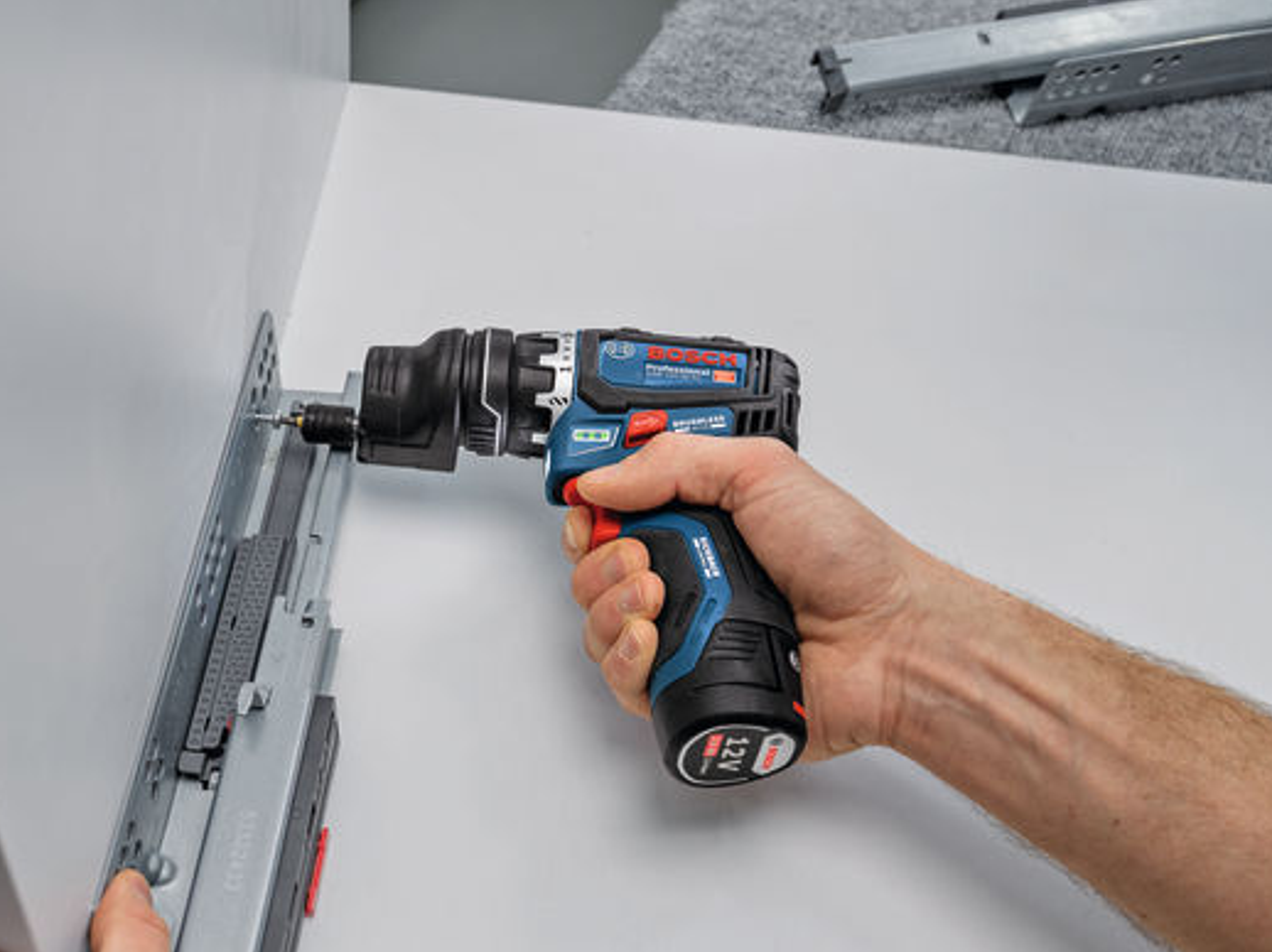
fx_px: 1800
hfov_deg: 38.4
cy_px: 590
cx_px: 400
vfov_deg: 29.5
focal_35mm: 49
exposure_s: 1/80
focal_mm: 33
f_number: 5.6
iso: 400
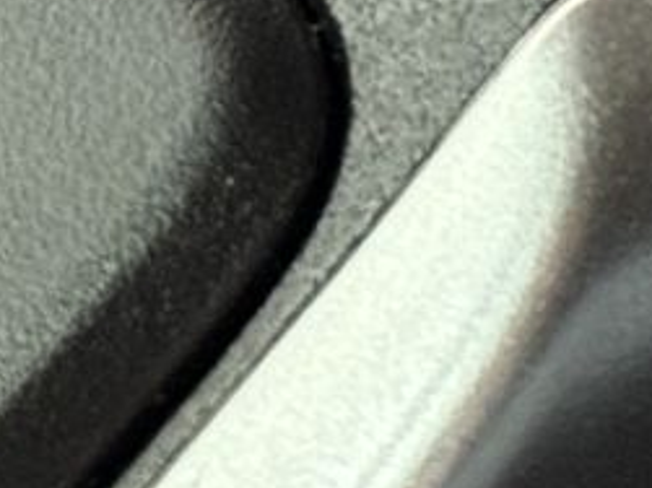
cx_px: 317
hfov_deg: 5.4
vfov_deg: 4.0
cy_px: -831
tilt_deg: -47.2
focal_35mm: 367
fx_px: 6909
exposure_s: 1/40
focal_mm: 6.76
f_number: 1.78
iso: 500
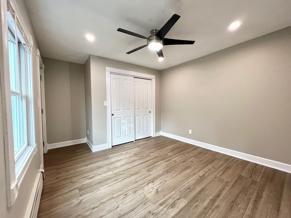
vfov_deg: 89.9
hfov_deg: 106.2
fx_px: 109
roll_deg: +0.6
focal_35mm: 13
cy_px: 109
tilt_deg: -3.3
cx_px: 146
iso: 200
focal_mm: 1.57
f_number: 1.8
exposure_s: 1/120
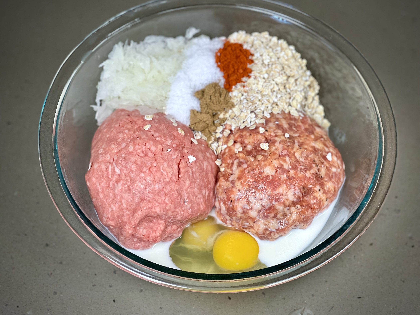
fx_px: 946
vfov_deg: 18.9
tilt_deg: -58.0
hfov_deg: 25.0
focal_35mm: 78
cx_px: 208
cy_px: 157
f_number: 2.8
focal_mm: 9
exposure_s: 1/40
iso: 160
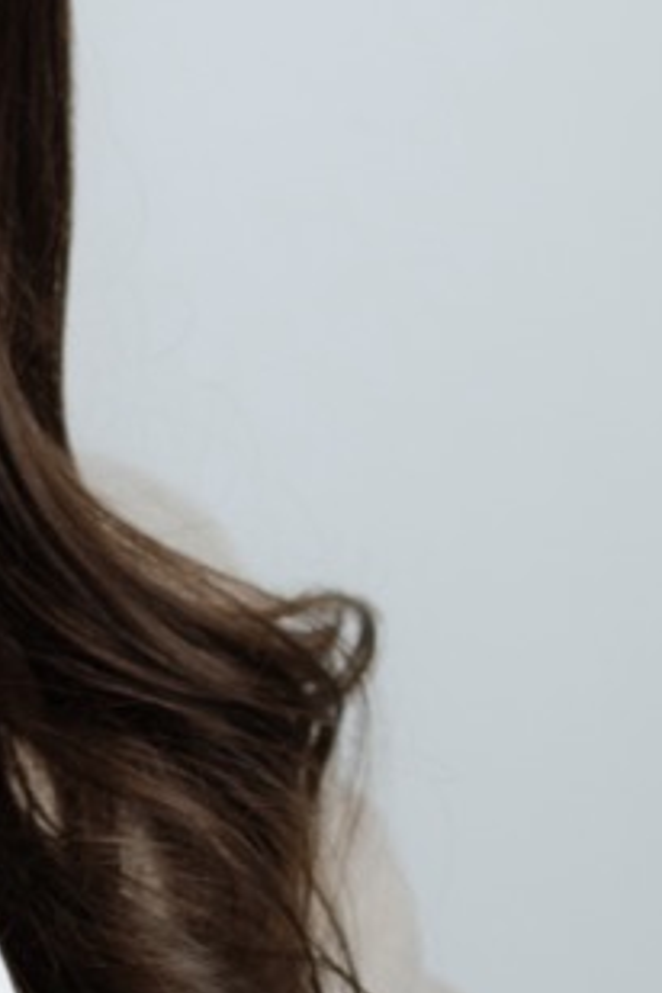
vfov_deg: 5.9
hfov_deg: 3.9
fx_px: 9709
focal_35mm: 352
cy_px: 607
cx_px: -246
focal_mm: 85
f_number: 4
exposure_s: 1/200
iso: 500
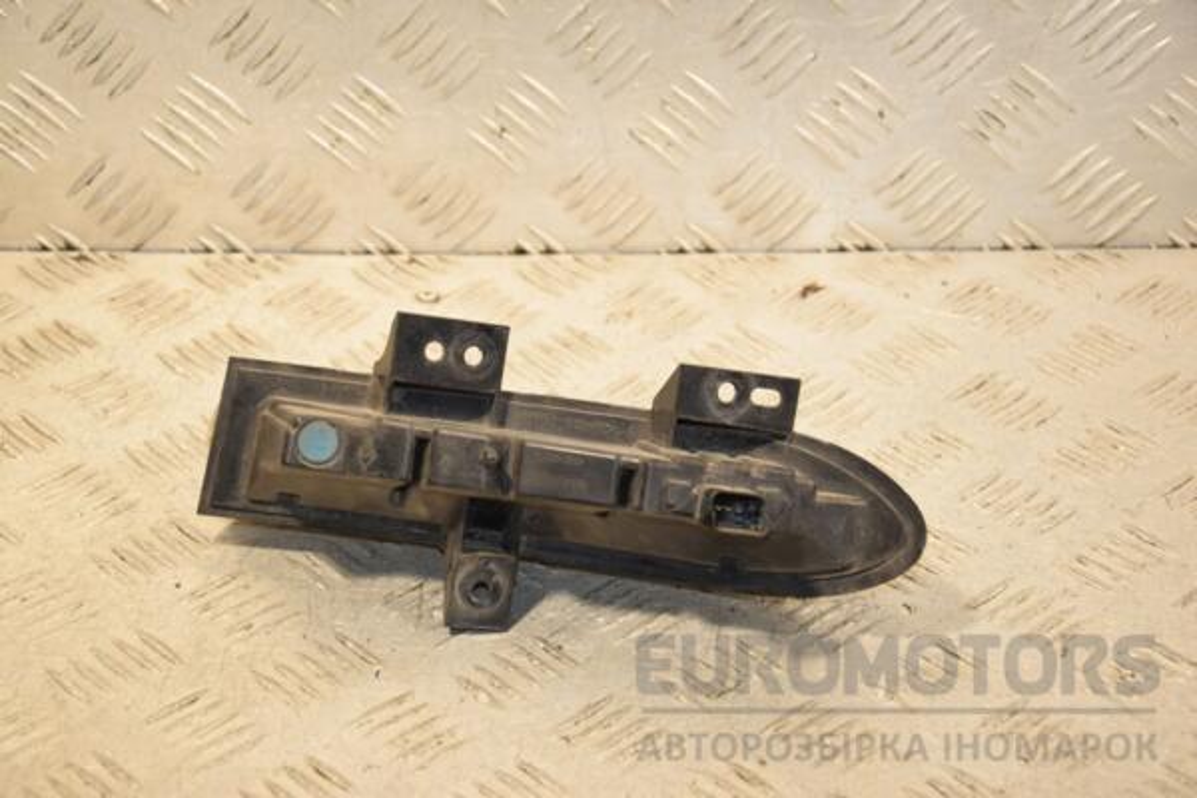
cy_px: 399
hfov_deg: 21.9
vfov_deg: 14.7
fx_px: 3092
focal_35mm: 93
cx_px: 598
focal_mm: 62
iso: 800
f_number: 6.3
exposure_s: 1/200
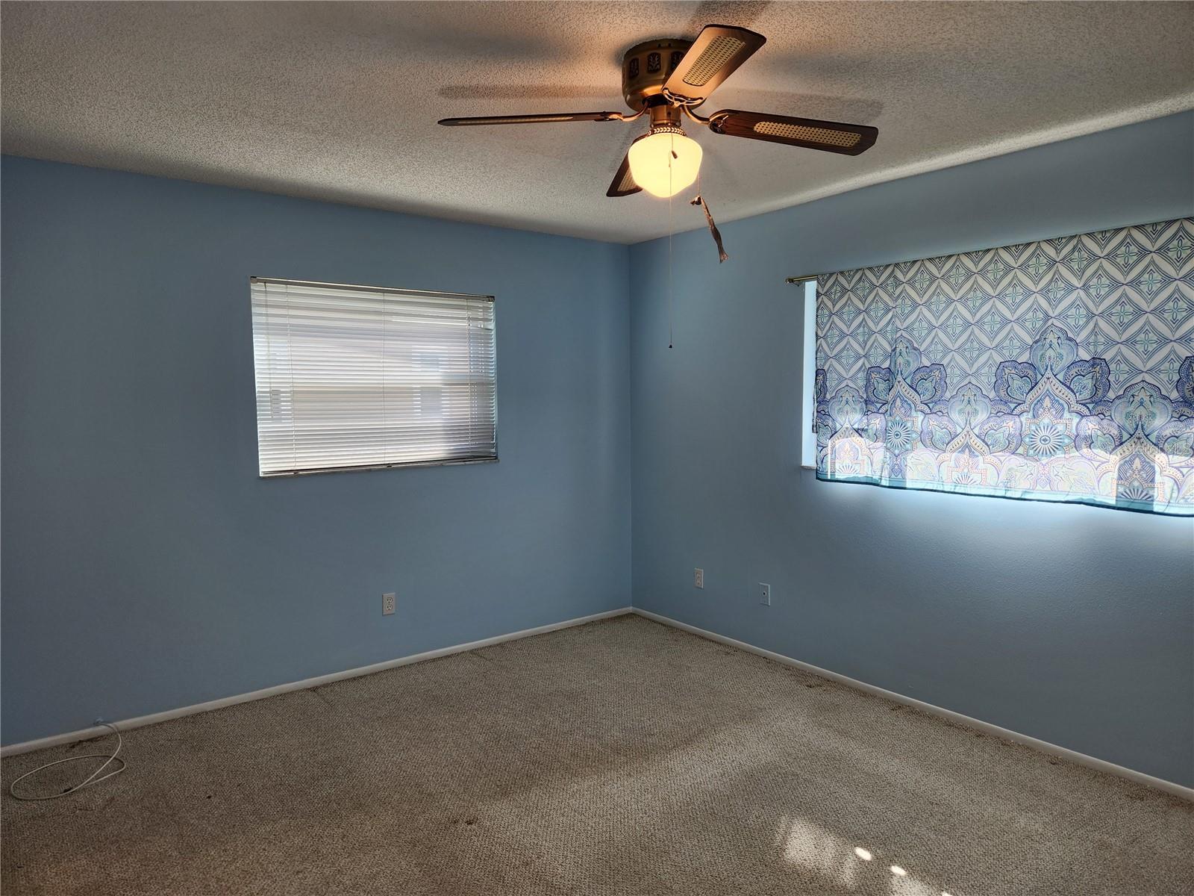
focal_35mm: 23
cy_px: 448
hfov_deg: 73.9
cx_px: 597
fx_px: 793
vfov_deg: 58.9
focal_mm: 5.4
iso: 32
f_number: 1.8
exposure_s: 1/120
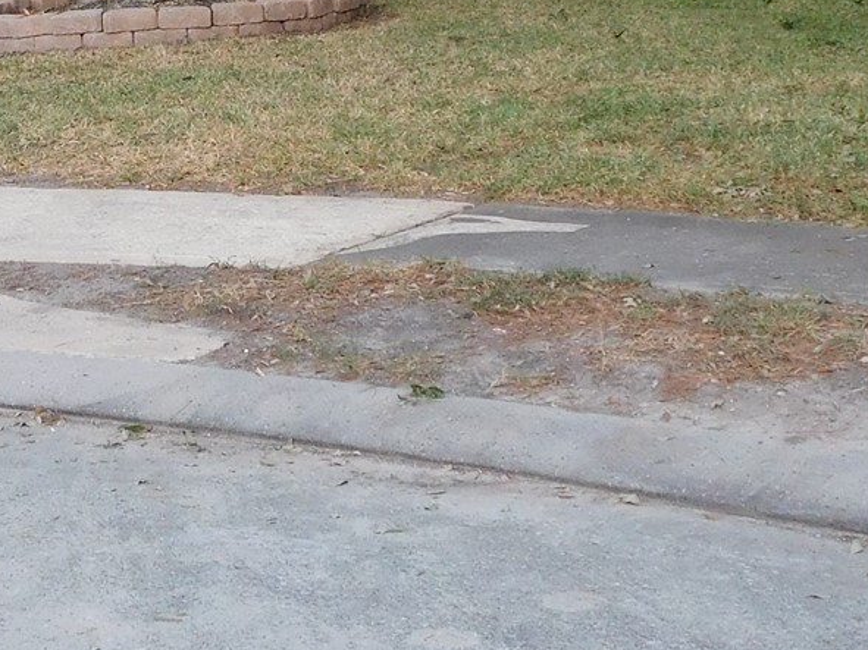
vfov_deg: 13.9
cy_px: -88
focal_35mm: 104
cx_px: 225
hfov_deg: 18.8
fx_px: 2607
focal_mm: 5.3
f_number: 3.2
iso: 200
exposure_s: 1/30
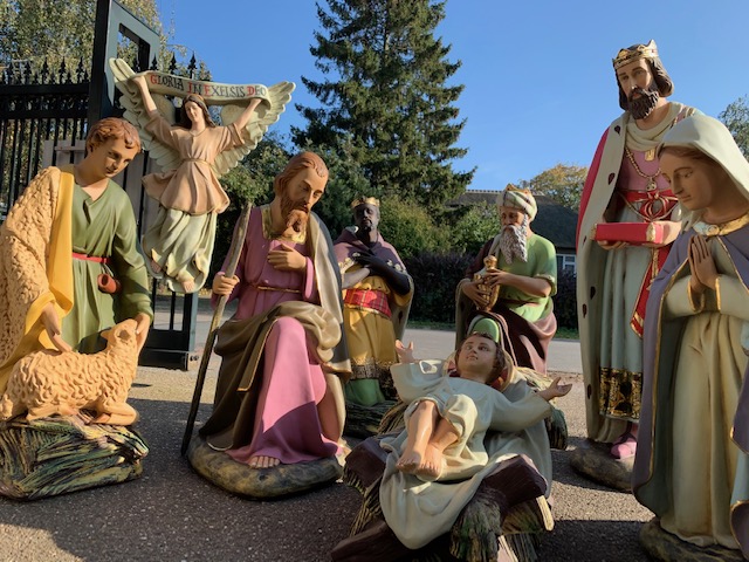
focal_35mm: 26
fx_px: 563
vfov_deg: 53.1
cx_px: 374
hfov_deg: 67.3
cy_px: 281
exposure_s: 1/701
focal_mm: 4.25
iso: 25
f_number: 1.8
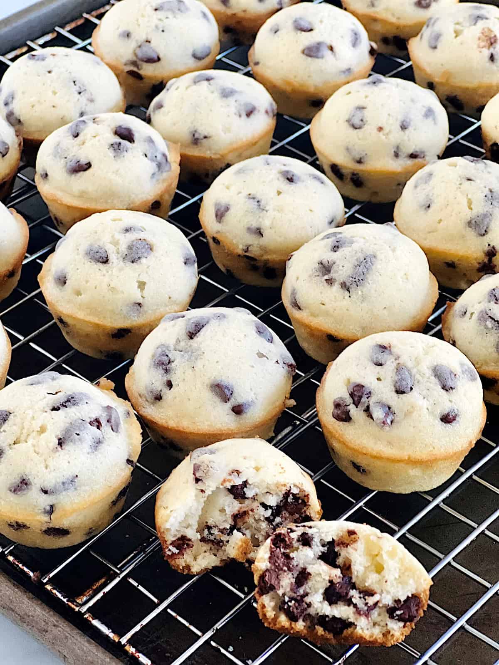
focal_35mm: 77
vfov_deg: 25.3
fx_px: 1480
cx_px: 250
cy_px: 332
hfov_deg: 19.1
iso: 400
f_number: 2.8
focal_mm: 9
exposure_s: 1/34
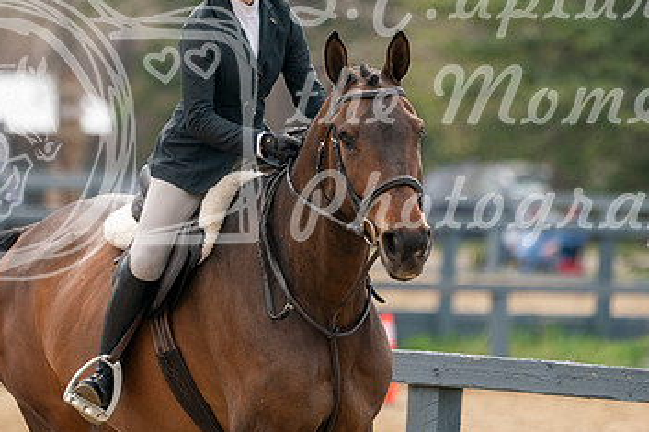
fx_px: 11856
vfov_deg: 2.1
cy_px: 104
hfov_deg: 3.1
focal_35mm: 658
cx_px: 256
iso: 320
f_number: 5.6
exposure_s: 1/500
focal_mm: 400
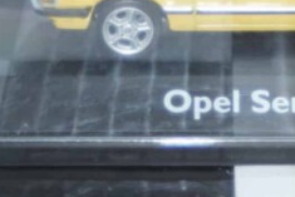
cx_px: 285
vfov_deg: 6.0
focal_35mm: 230
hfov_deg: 8.9
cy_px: 19
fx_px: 1886
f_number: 5.6
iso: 400
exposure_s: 1/80
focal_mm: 60
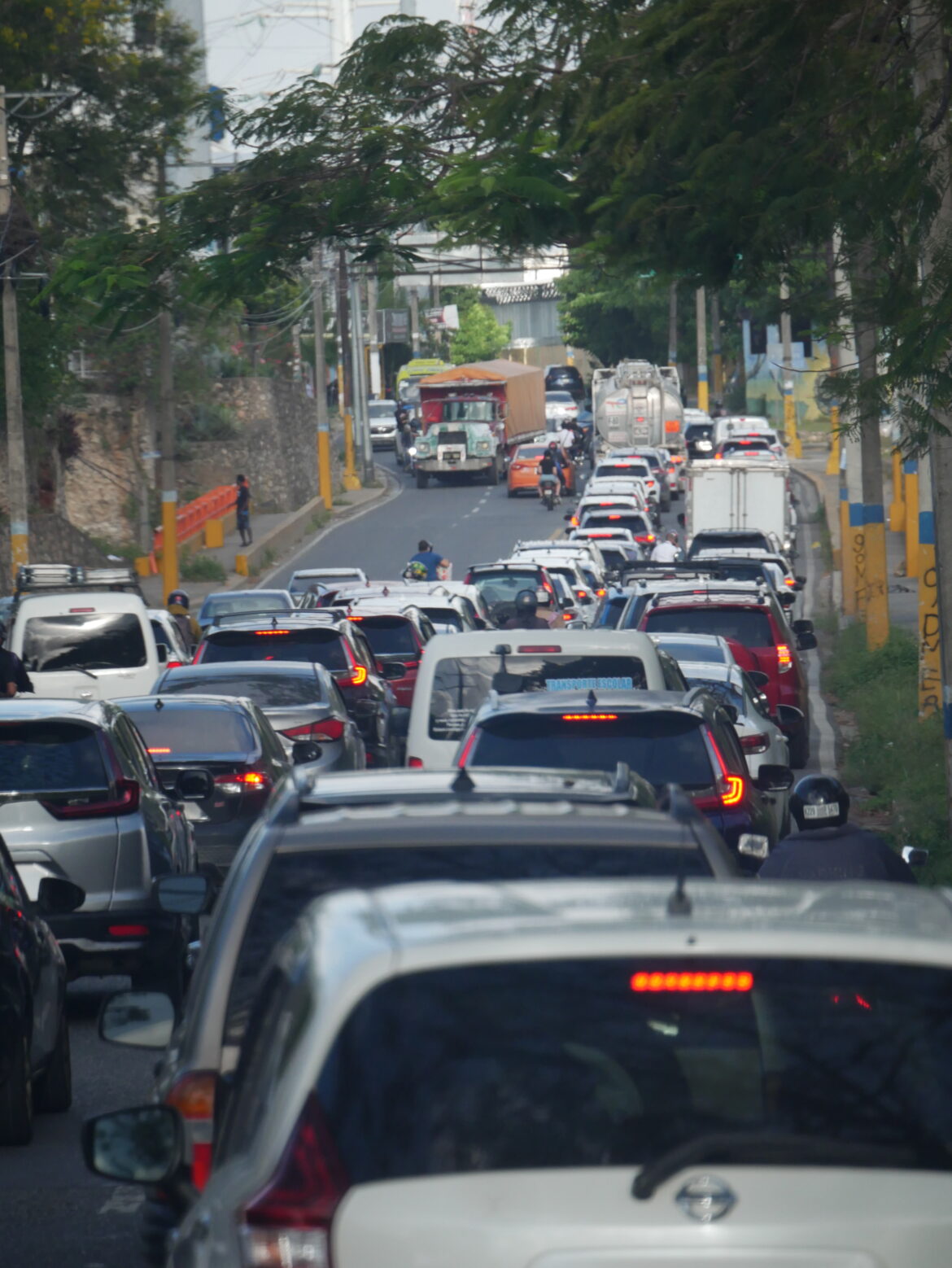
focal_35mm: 300
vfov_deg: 6.6
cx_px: 476
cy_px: 634
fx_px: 10992
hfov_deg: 5.0
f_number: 5.6
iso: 800
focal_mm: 150
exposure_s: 1/160
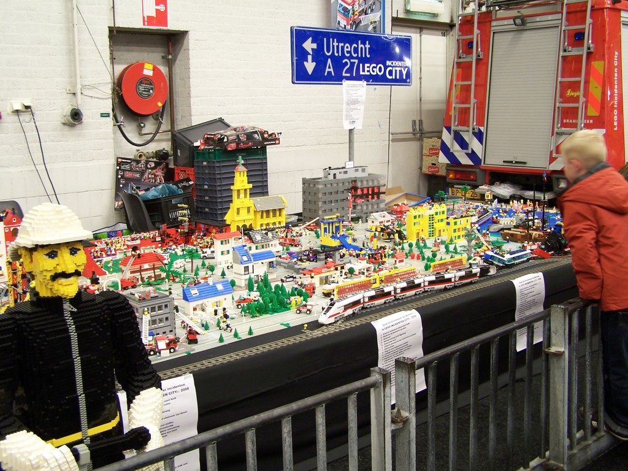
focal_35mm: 38
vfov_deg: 37.7
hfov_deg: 49.0
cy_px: 236
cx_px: 314
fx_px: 689
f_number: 2.8
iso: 80
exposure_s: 1/3
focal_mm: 6.3
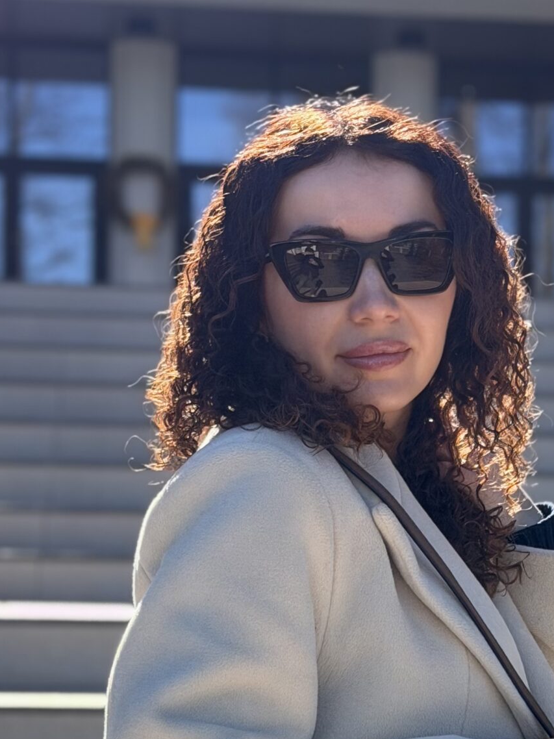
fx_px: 2305
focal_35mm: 108
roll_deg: -1.0
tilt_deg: -0.9
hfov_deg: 13.7
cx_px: 403
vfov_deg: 18.0
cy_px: 654
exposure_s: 1/2146
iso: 80
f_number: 1.78
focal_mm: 6.76
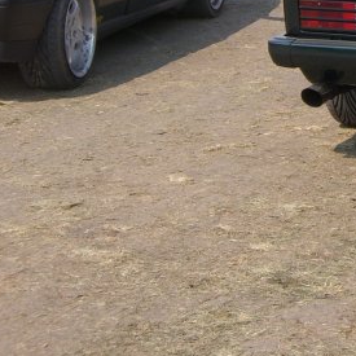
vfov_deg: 10.2
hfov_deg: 10.0
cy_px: 4
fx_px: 1978
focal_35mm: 170
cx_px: 488
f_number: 5.8
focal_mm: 10.7
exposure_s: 1/320
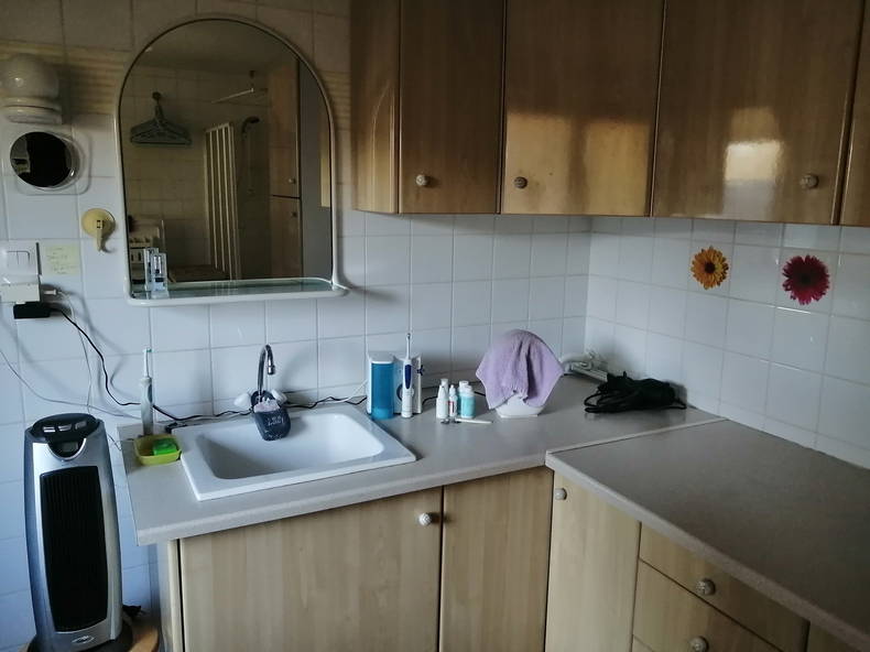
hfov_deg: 67.3
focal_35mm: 26
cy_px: 326
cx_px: 435
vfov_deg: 53.0
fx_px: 653
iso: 125
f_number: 1.8
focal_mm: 3.62
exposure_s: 1/50
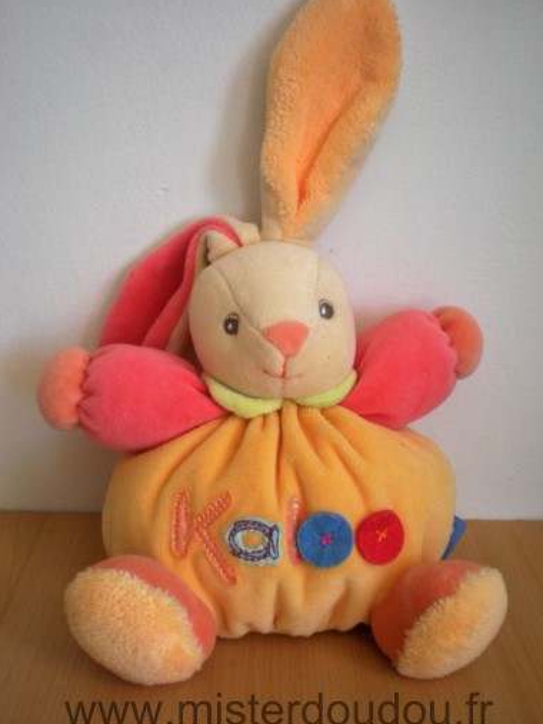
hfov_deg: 36.8
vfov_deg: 47.9
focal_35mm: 39
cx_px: 277
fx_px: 816
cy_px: 367
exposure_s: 1/57.3
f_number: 3.1
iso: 127
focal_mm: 6.3
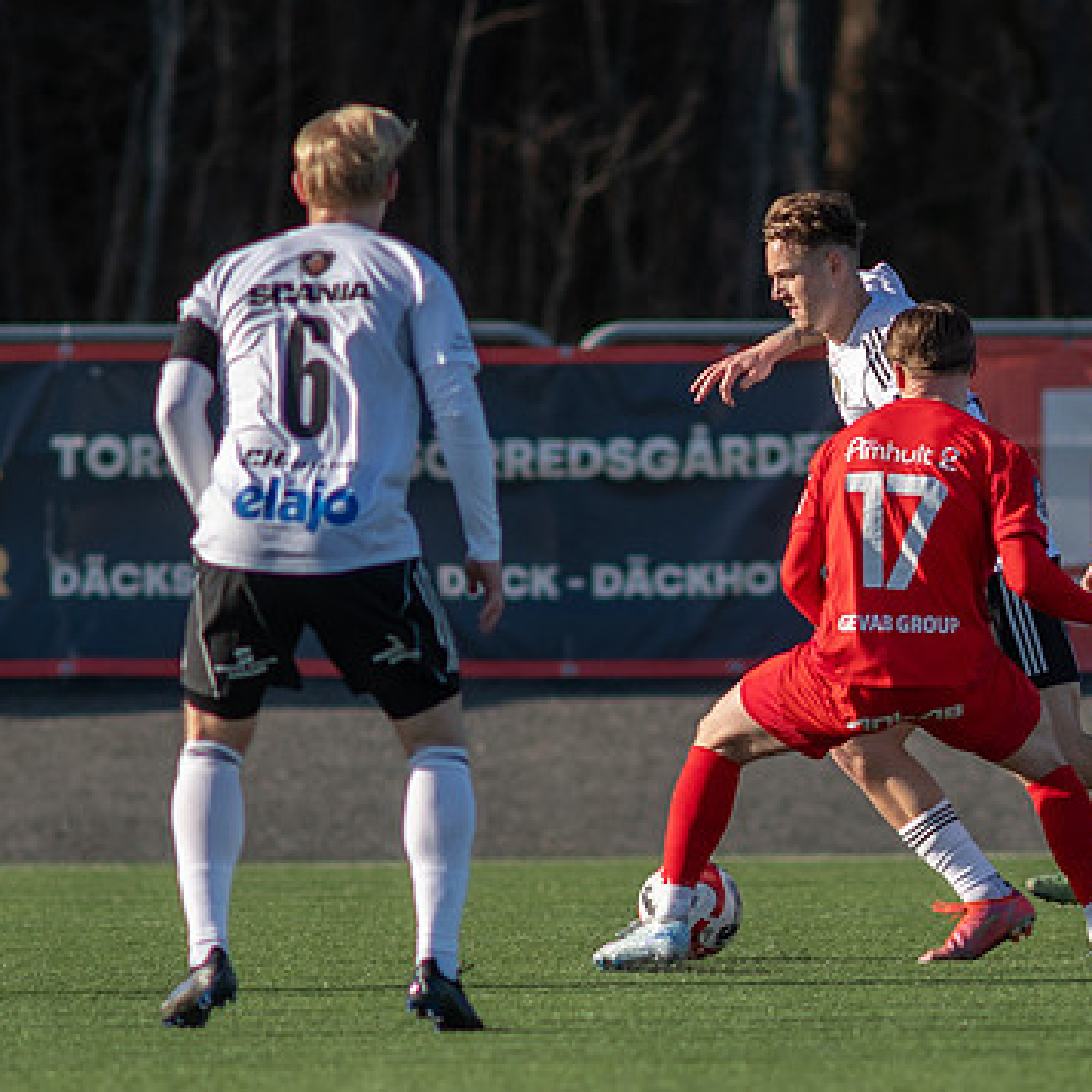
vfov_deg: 1.6
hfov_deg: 1.6
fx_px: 40259
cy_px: 773
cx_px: 1030
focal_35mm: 1128
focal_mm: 300
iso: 125
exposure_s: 1/1600
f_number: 3.2
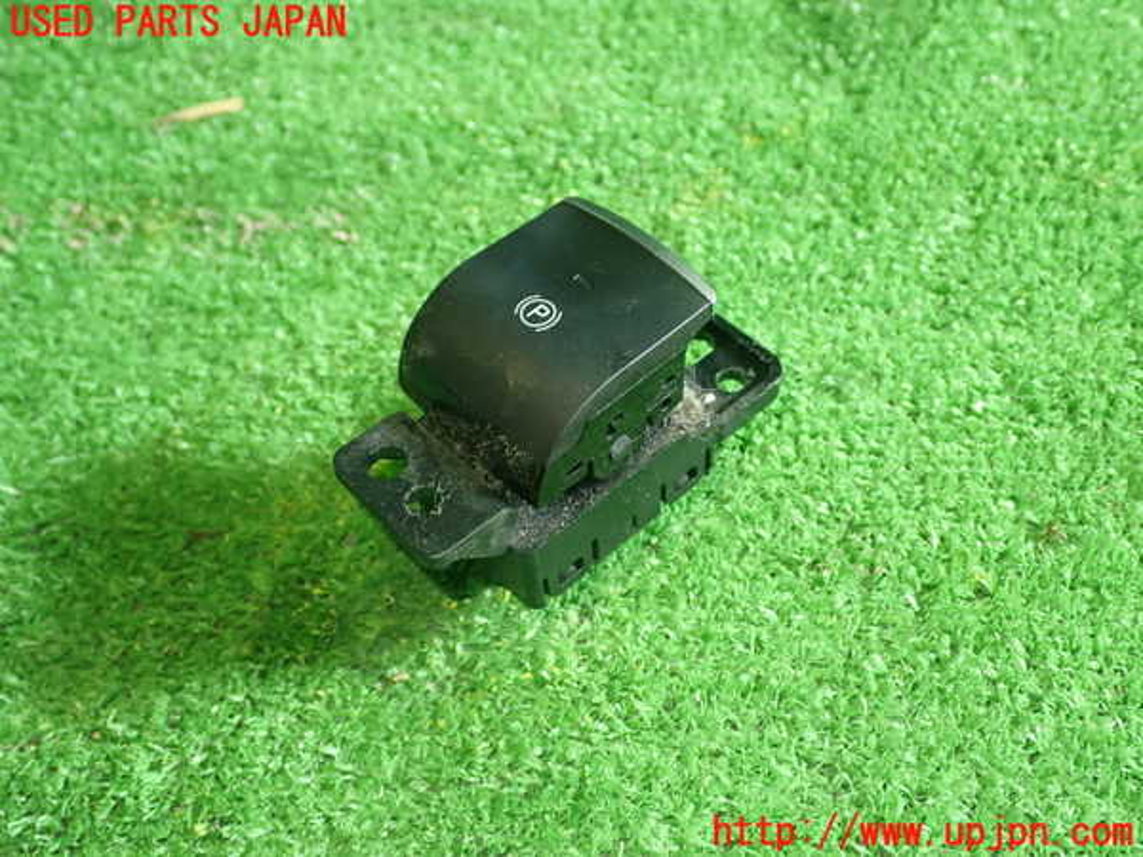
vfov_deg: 37.7
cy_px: 428
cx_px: 572
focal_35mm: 38
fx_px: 1255
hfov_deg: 49.0
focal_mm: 6.83
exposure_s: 1/40
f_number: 2.7
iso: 400
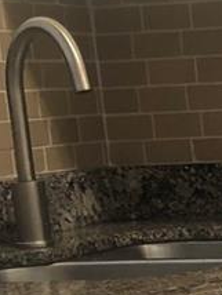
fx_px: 1340
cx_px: 574
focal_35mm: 157
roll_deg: +5.1
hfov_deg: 8.5
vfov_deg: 12.1
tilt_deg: -13.7
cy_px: 412
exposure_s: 1/30
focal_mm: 4
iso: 32
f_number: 1.8
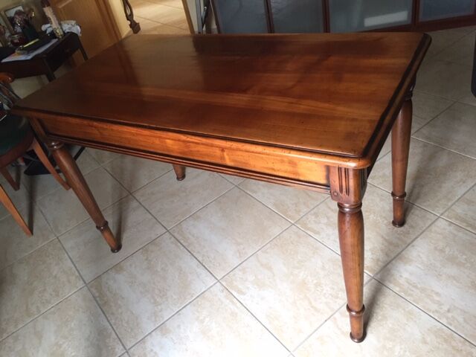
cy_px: 178
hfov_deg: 61.7
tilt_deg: -38.1
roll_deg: +14.1
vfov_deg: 48.2
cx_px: 238
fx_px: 399
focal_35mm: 29
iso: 125
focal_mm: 4.15
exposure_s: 1/33
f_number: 2.2
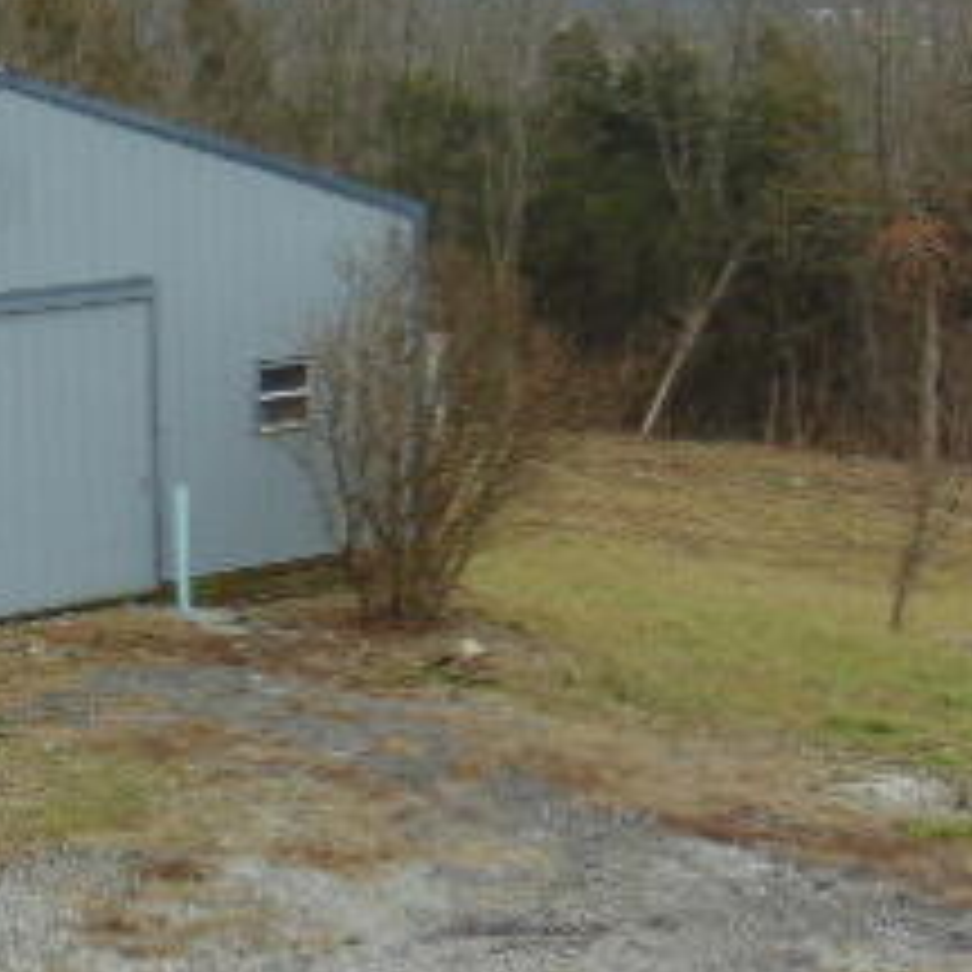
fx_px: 3240
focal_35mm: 102
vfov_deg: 17.1
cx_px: -27
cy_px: 513
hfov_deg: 16.7
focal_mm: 6.9
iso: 80
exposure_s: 1/160
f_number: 3.3
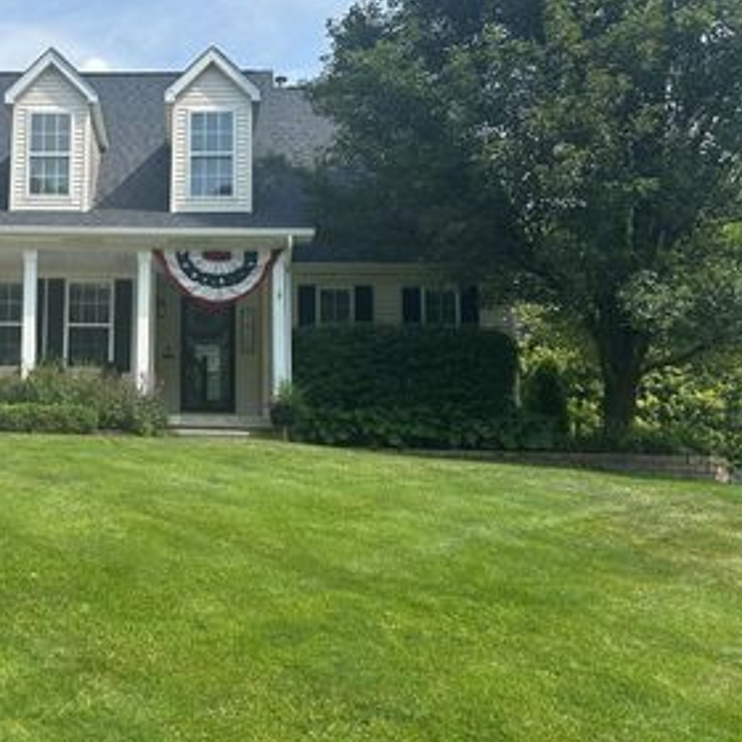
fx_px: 994
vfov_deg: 40.9
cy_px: 325
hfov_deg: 38.7
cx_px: 106
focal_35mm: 41
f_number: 1.5
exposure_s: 1/3257
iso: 50
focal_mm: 5.7
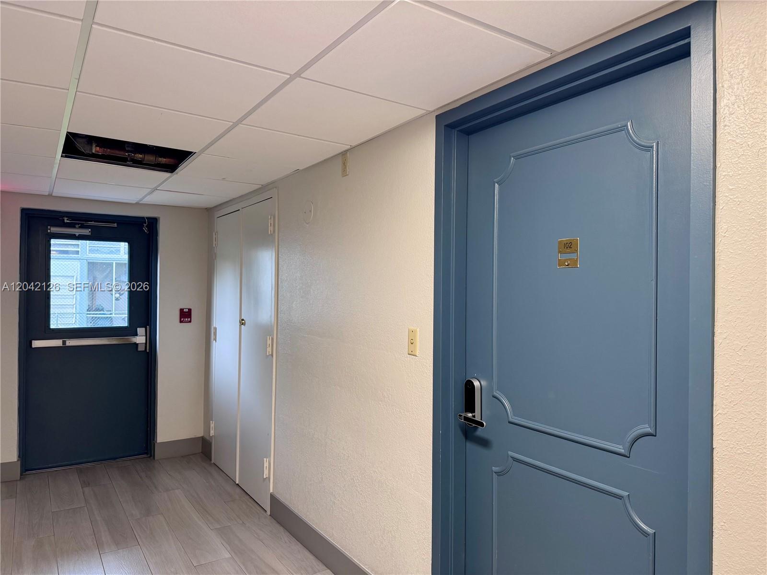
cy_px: 288
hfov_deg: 71.6
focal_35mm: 24
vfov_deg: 56.8
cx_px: 384
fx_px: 532
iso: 160
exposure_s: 1/60
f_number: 1.78
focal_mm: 6.76
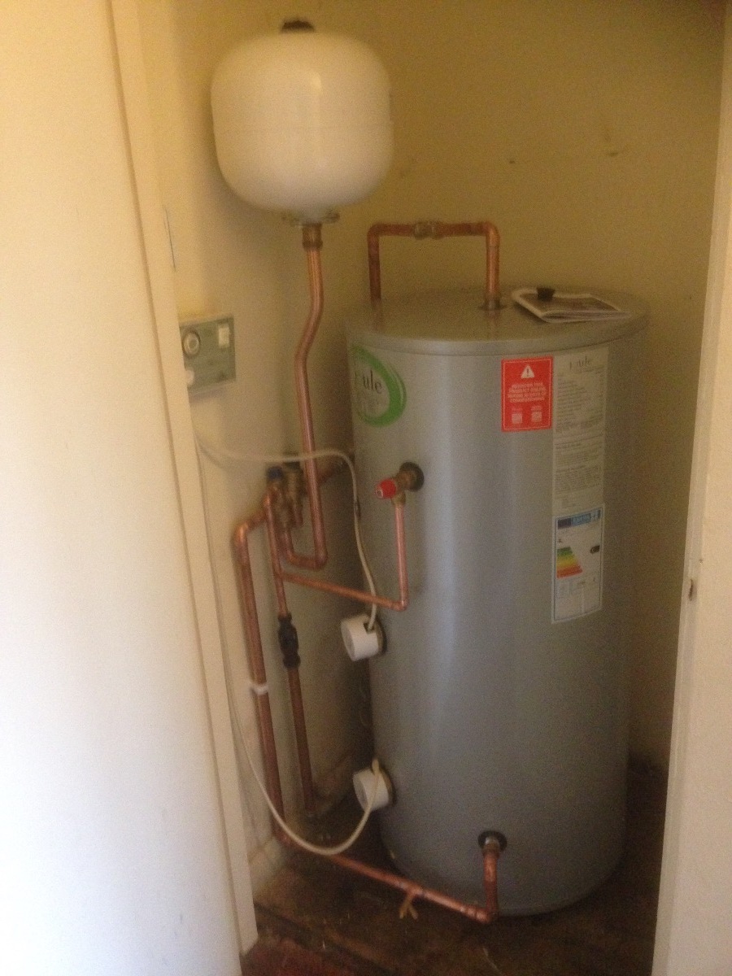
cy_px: 488
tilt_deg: -21.0
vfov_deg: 55.4
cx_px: 366
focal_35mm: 33
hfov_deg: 42.9
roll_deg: +4.2
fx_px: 930
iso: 400
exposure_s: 1/15
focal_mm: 4.12
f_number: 2.4
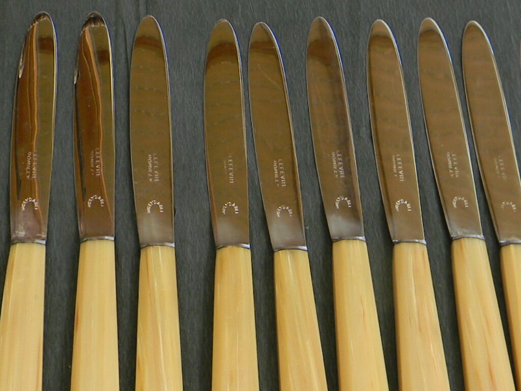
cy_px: 196
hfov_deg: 63.4
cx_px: 260
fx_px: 421
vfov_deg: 49.7
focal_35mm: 28
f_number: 3.5
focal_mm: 5
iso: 80
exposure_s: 1/56.3
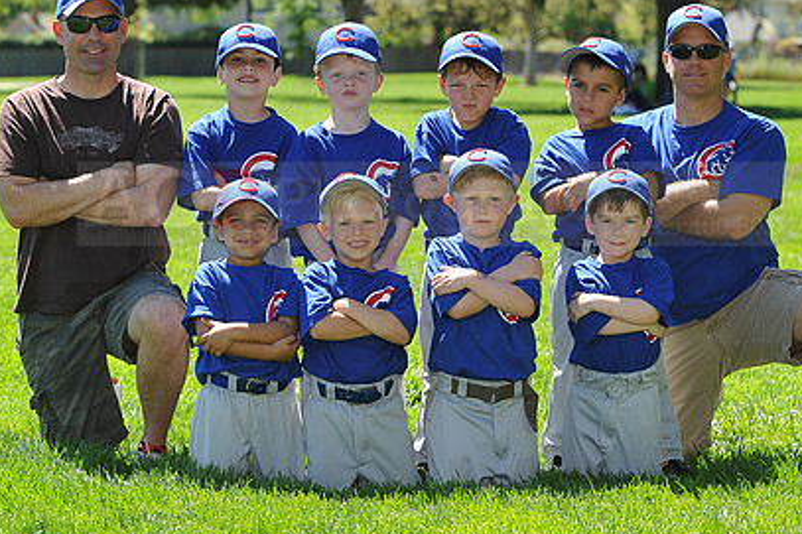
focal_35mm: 114
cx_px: 408
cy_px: 187
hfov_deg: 18.0
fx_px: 2539
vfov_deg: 12.0
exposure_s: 1/320
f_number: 5.6
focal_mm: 80
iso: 200
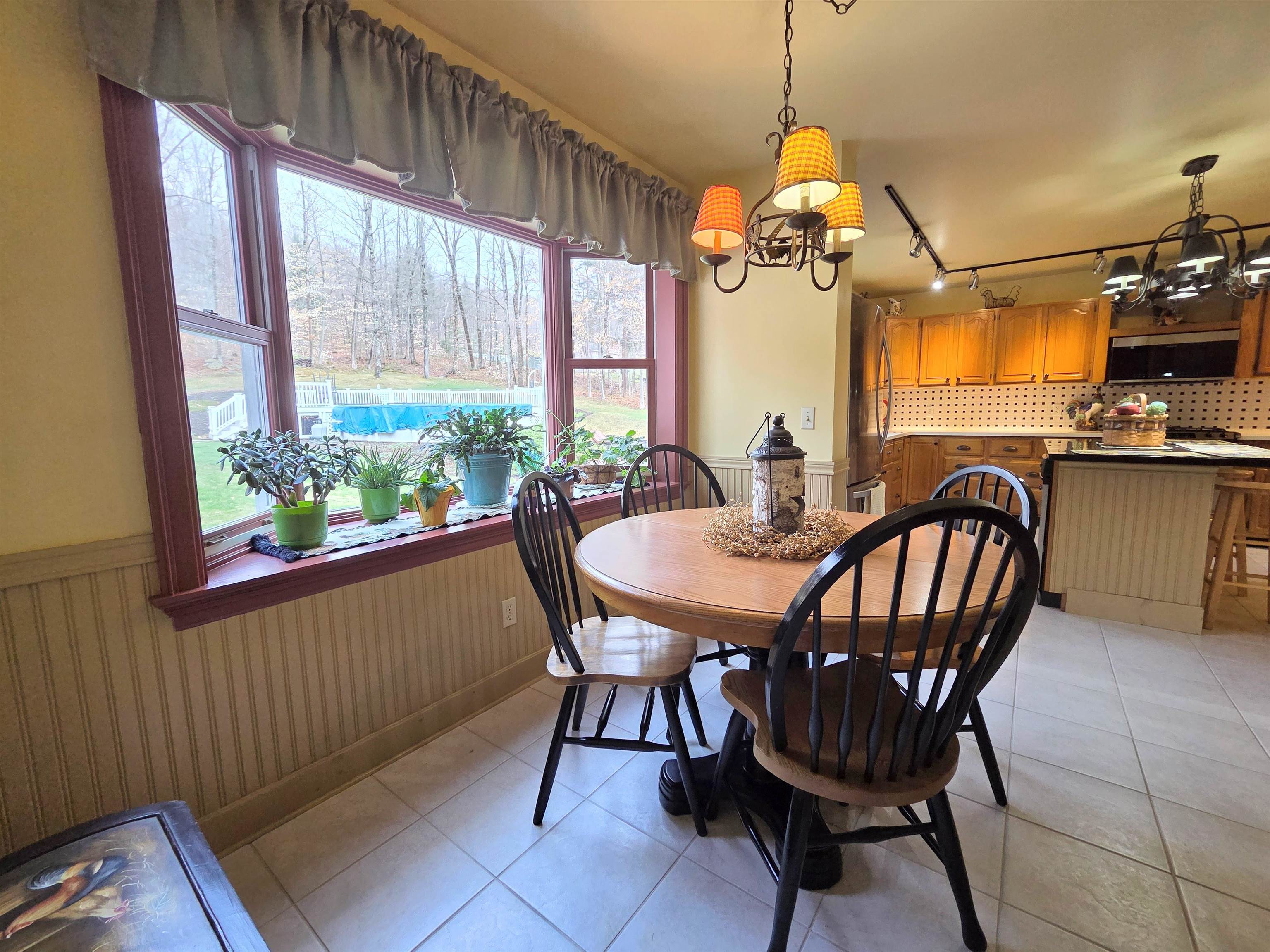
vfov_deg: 89.9
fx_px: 477
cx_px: 635
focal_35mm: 13
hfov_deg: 106.2
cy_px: 476
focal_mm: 2.2
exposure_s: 1/120
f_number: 2.2
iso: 250
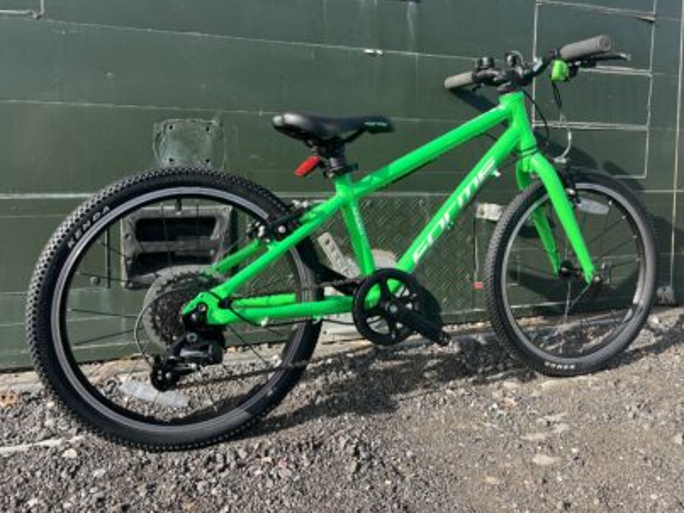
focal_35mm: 31
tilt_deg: -3.6
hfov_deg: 58.3
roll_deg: -3.1
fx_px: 612
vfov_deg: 45.3
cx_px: 373
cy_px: 217
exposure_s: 1/1106
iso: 50
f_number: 1.6
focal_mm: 5.1
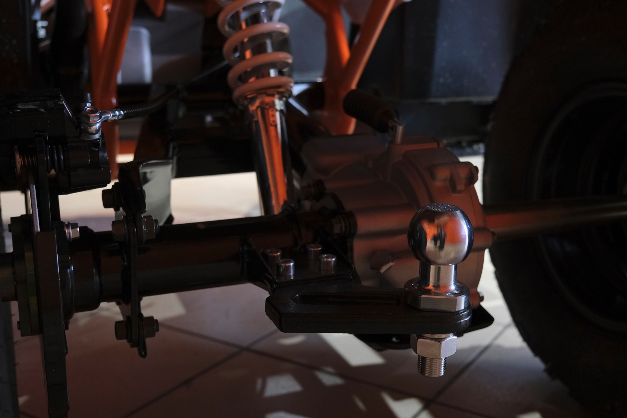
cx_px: 314
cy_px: 209
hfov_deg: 49.5
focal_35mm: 39
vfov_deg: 34.2
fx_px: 679
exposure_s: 1/100
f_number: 4
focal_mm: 26
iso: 2000
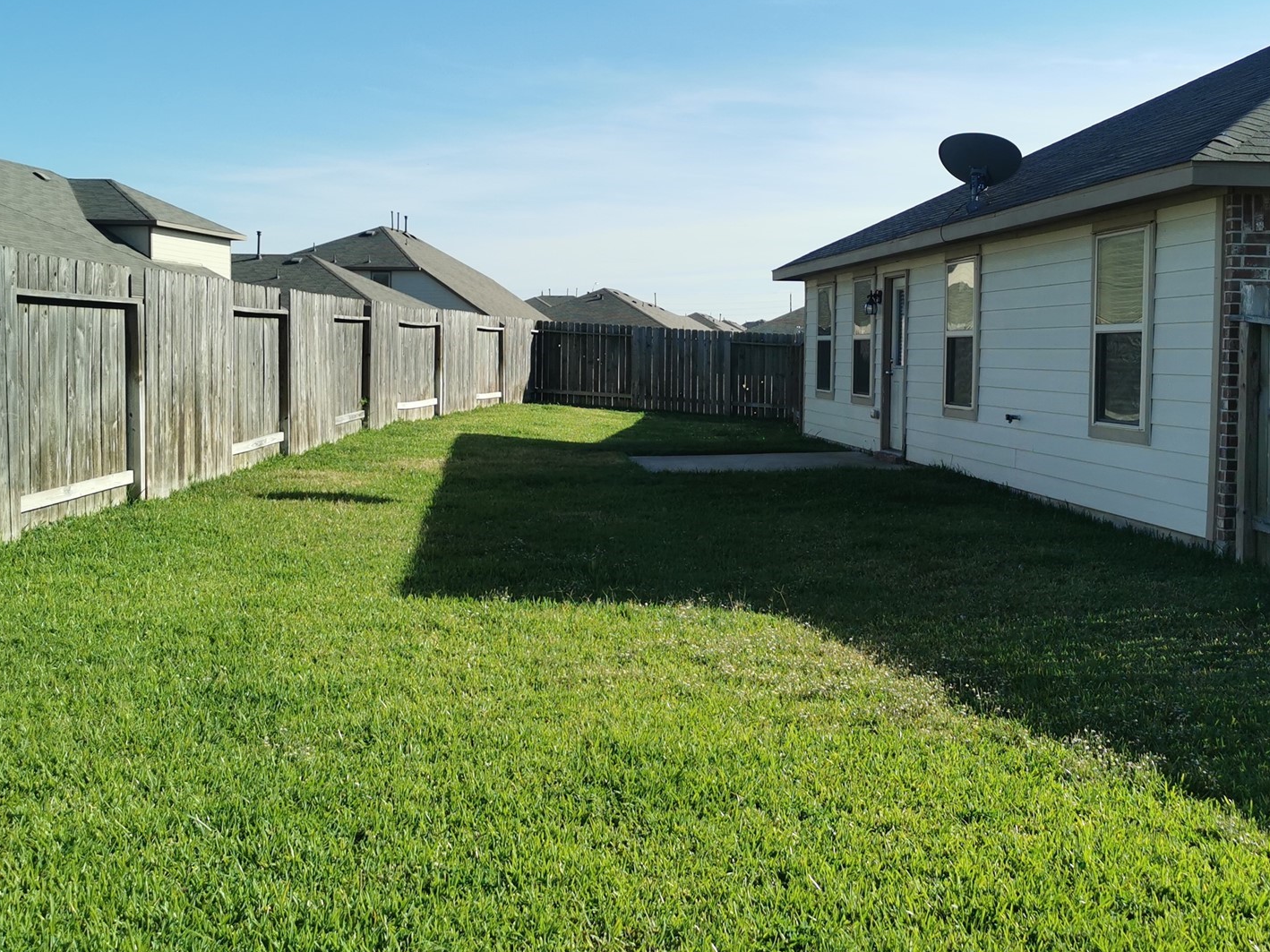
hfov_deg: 47.7
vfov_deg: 36.8
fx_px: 1431
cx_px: 737
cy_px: 422
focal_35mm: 39
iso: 50
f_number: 1.6
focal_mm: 5.56
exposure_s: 1/3571
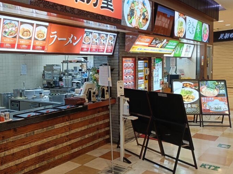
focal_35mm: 38
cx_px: 59
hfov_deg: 47.2
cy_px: 82
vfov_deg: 37.7
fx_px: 256
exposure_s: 1/60
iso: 400
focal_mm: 4.7
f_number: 1.7
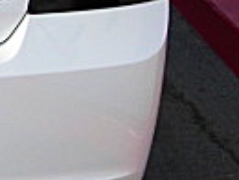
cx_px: -250
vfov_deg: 8.4
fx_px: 1224
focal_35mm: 177
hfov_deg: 10.2
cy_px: -17
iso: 50
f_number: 2.8
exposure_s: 1/250
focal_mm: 6.3
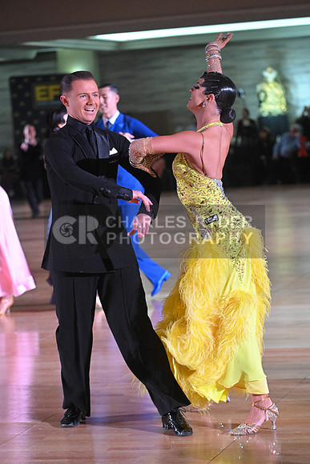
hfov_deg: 11.4
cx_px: 155
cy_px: 232
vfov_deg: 17.1
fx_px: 1549
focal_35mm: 120
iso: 5000
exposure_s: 1/400
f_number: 5
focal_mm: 120
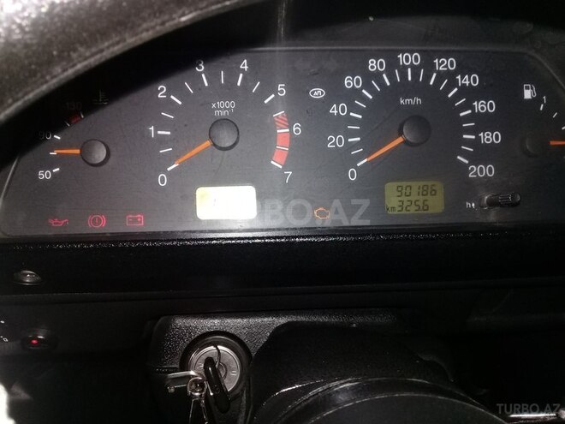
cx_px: 282
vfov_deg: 45.4
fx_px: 506
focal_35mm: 31
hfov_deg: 58.4
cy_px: 212
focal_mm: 3.3
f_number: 2.2
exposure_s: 1/33
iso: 100
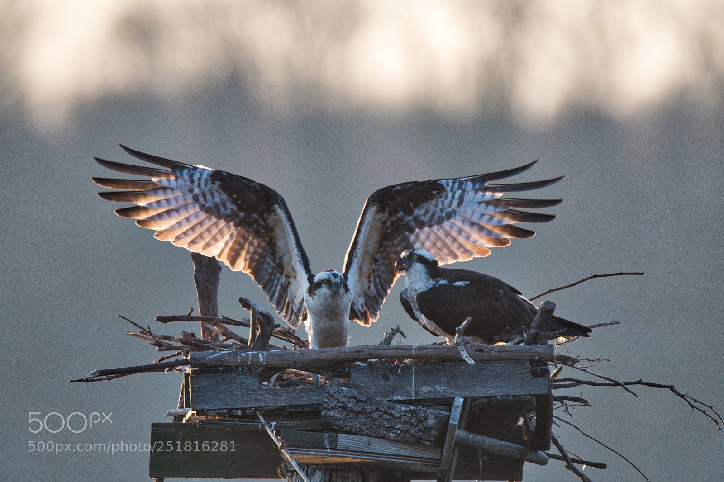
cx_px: 362
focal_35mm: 1050
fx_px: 21111
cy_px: 241
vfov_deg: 1.3
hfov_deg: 2.0
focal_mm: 700
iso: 1000
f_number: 5.6
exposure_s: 1/640
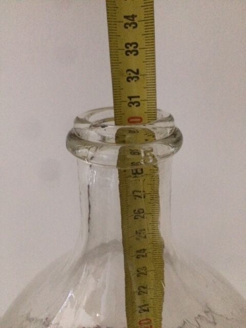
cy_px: 164
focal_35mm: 29
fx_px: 275
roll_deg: +3.8
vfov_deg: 61.7
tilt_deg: -29.6
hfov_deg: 48.2
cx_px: 123
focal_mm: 4.15
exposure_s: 1/17
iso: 640
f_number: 2.2
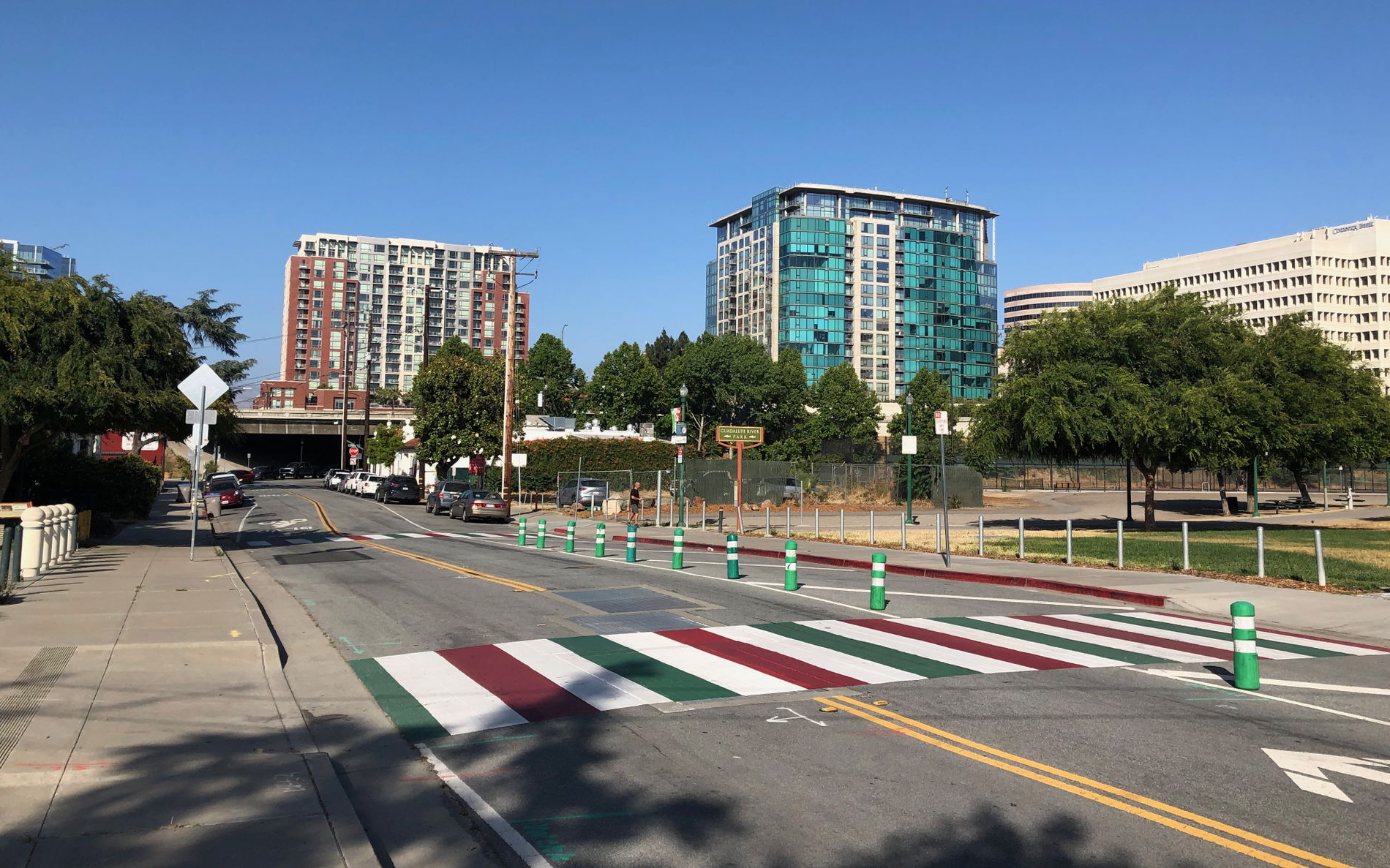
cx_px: 694
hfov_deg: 62.9
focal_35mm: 30
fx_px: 1136
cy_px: 357
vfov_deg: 41.7
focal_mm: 3.99
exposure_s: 1/2288
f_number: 1.8
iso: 20
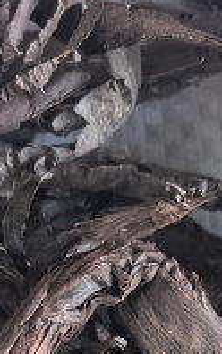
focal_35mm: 154
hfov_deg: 8.5
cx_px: 111
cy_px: 623
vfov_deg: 12.5
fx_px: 1489
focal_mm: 5.75
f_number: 2
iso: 80
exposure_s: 1/100
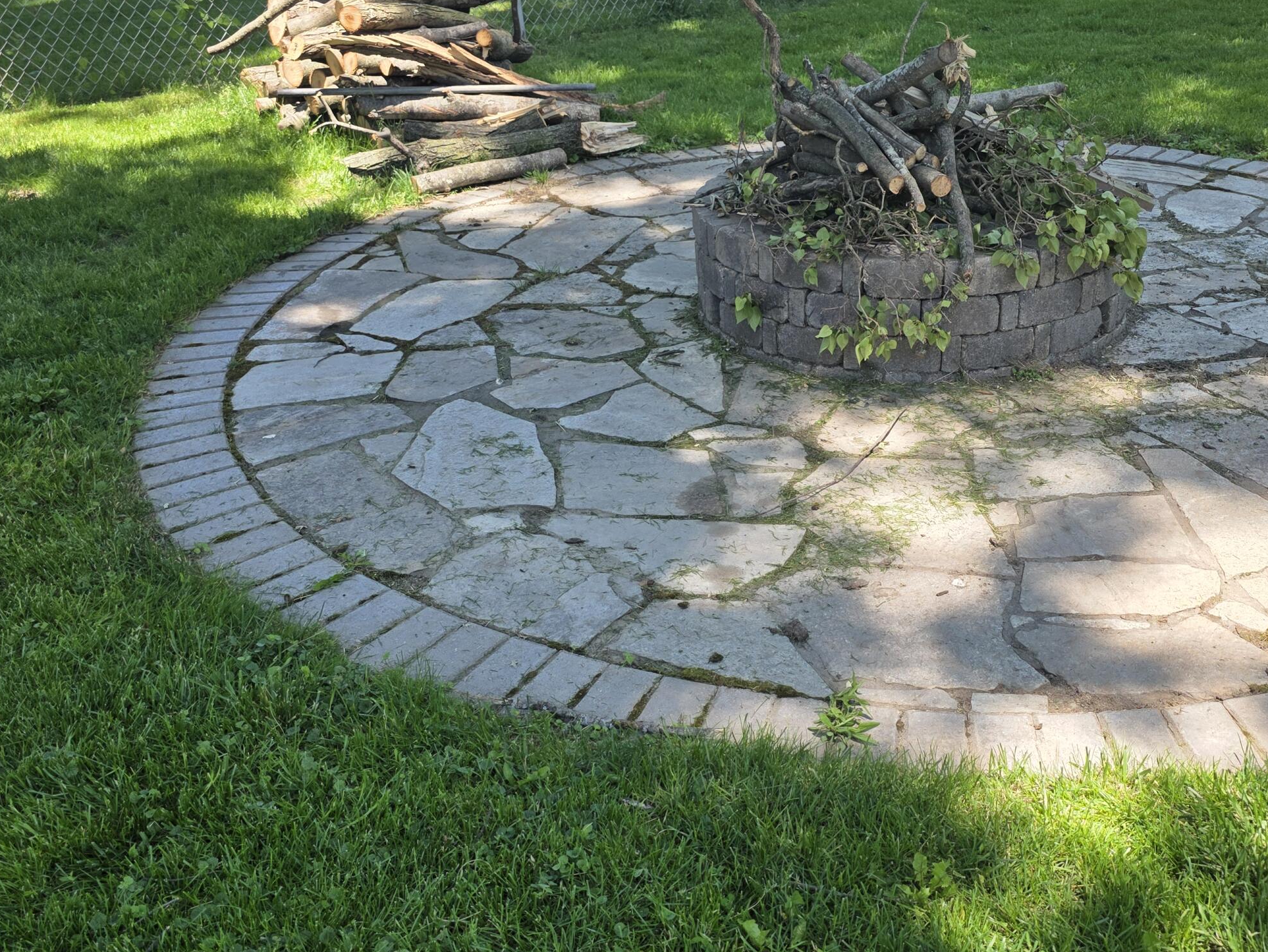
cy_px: 527
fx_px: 1282
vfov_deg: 40.7
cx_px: 774
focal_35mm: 35
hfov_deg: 52.2
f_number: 1.7
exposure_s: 1/1314
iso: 80
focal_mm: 6.3
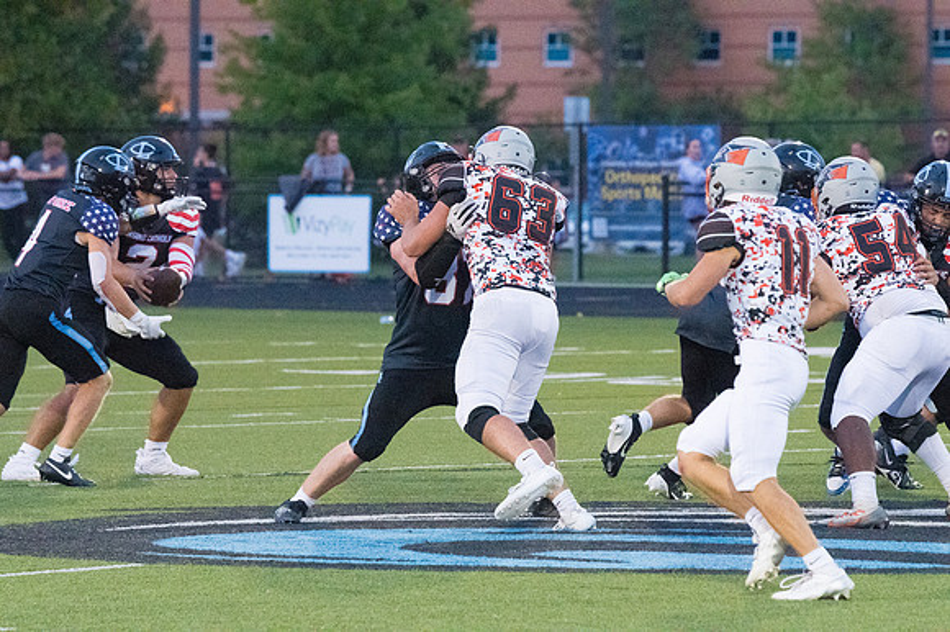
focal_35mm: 300
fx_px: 7912
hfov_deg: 6.9
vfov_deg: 4.6
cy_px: 316
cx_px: 475
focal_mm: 200
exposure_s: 1/1600
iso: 5000
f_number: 5.6
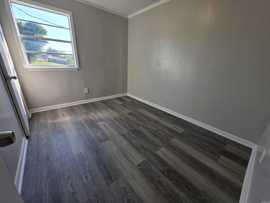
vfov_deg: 89.9
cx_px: 135
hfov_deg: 106.2
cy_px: 102
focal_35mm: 13
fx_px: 101
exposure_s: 1/120
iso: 20
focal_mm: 2.2
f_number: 1.9
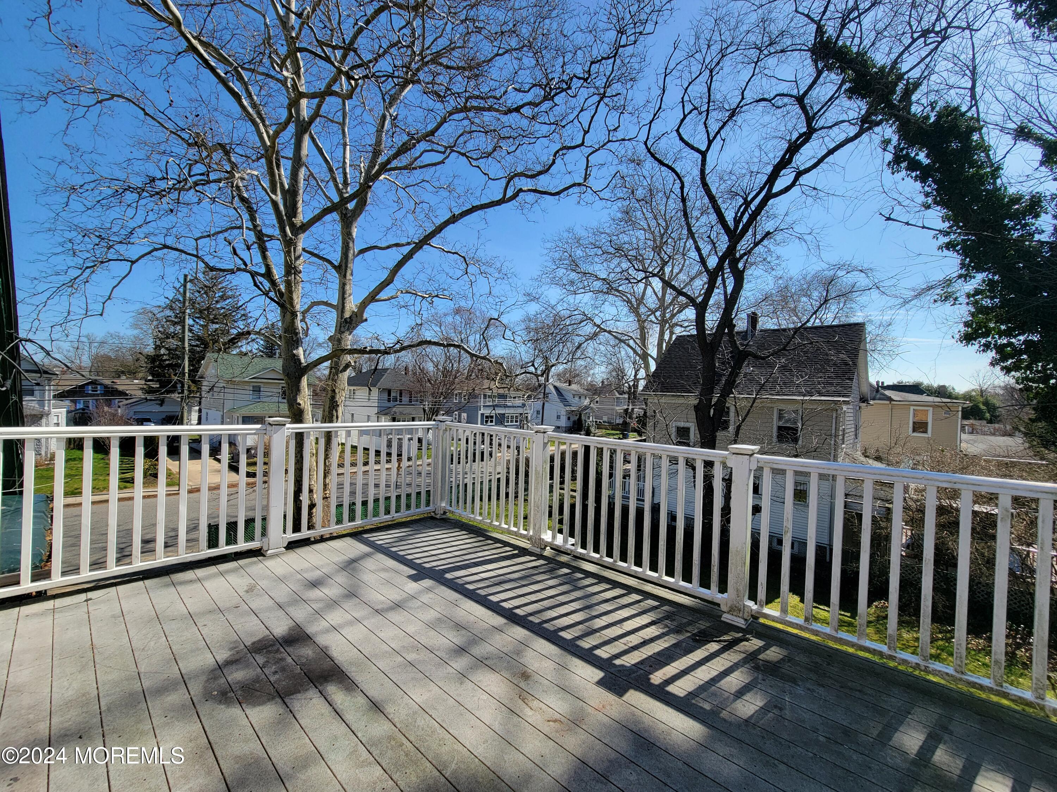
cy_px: 396
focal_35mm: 13
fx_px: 397
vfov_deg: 89.9
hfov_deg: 106.2
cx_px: 528
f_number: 2.2
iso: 50
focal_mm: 2.2
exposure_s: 1/1361
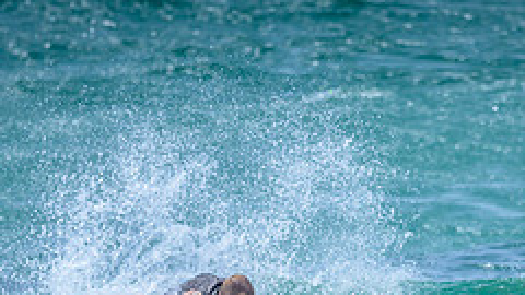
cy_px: 366
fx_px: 28204
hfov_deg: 1.1
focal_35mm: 2026
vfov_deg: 0.6
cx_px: 337
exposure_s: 1/3200
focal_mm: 800
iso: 800
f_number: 6.3
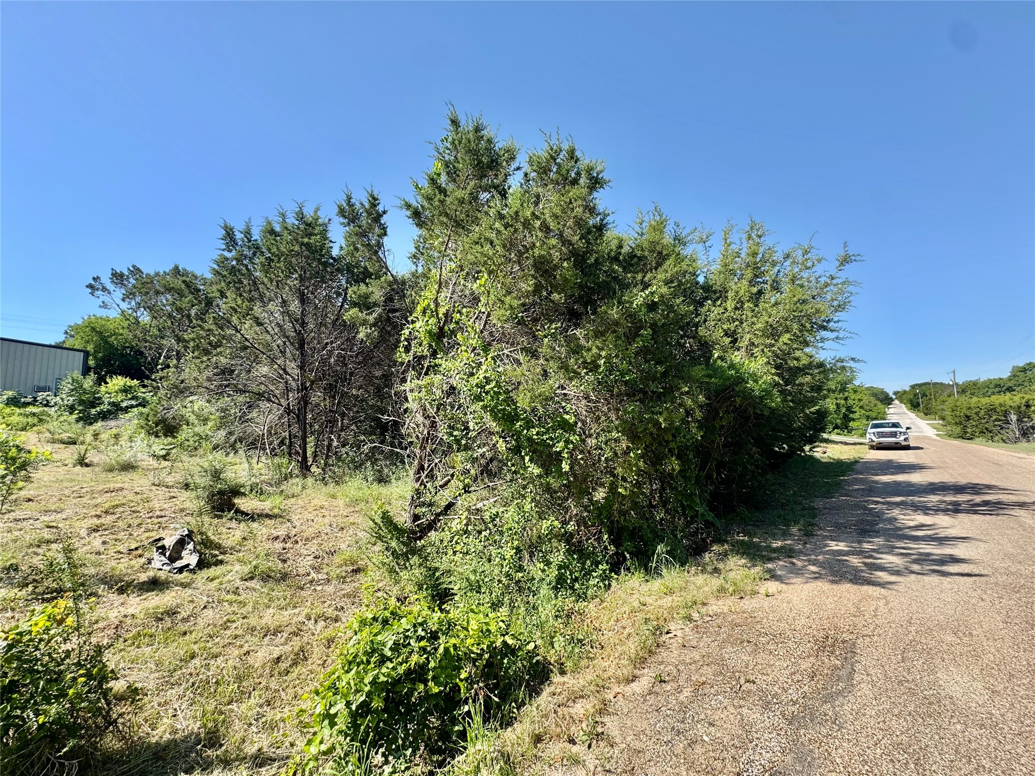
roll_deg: -0.6
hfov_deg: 102.1
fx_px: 419
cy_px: 388
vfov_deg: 85.7
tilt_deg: +4.7
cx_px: 518
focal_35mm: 14
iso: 40
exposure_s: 1/476
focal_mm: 2.22
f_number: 2.2
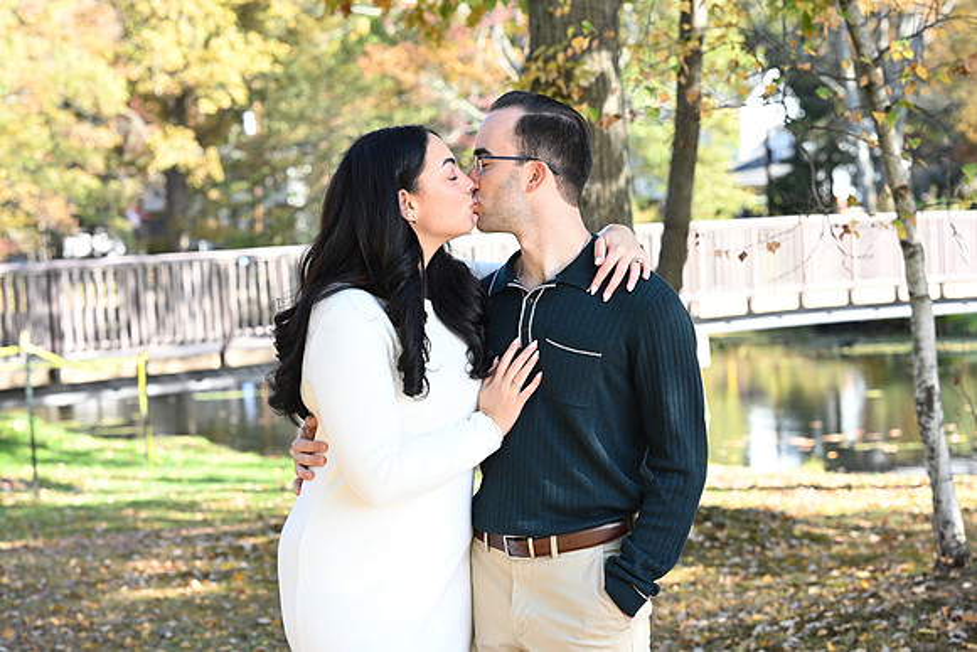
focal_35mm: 85
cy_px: 326
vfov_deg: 16.1
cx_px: 488
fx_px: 2307
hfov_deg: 23.9
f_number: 5.6
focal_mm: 85
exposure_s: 1/160
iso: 320
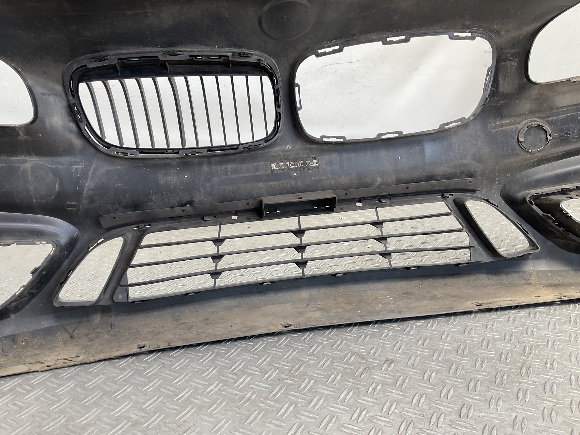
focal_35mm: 29
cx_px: 290
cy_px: 218
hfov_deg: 61.7
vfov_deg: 48.2
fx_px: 486
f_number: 1.8
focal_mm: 3
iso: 20
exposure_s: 1/100
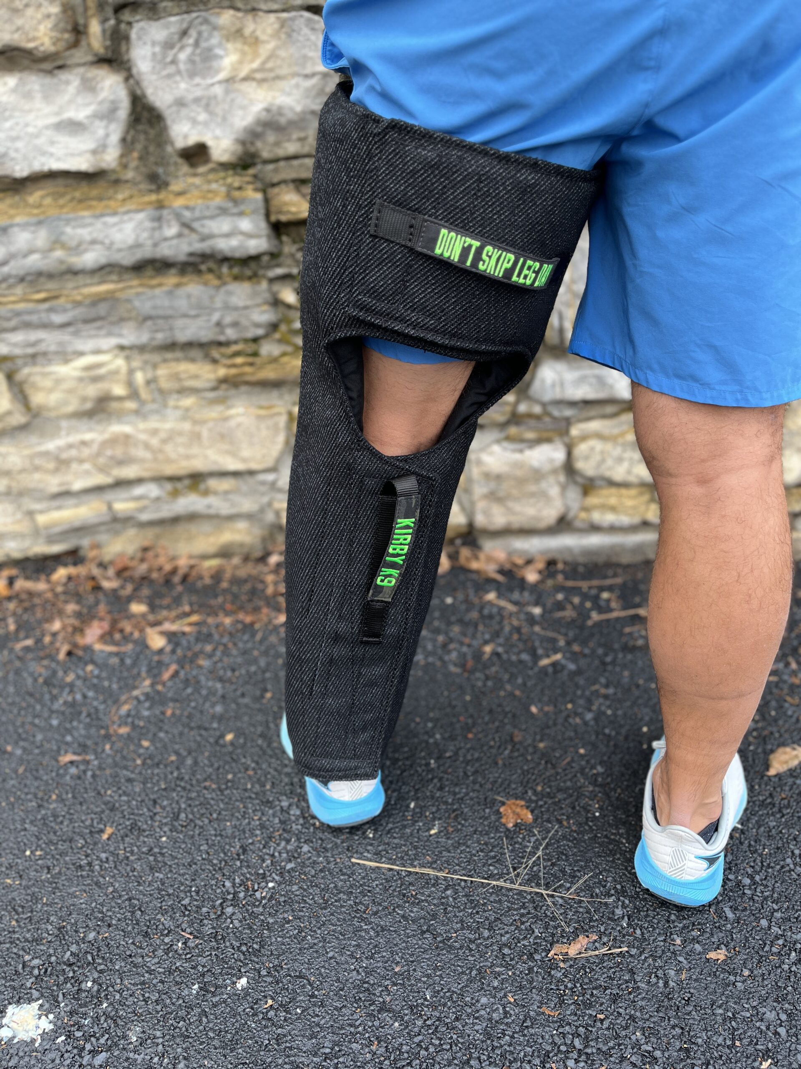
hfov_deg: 53.1
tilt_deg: -24.5
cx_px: 400
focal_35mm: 26
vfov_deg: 67.3
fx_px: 802
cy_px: 534
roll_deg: +6.5
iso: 32
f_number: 1.6
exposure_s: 1/122
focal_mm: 5.1
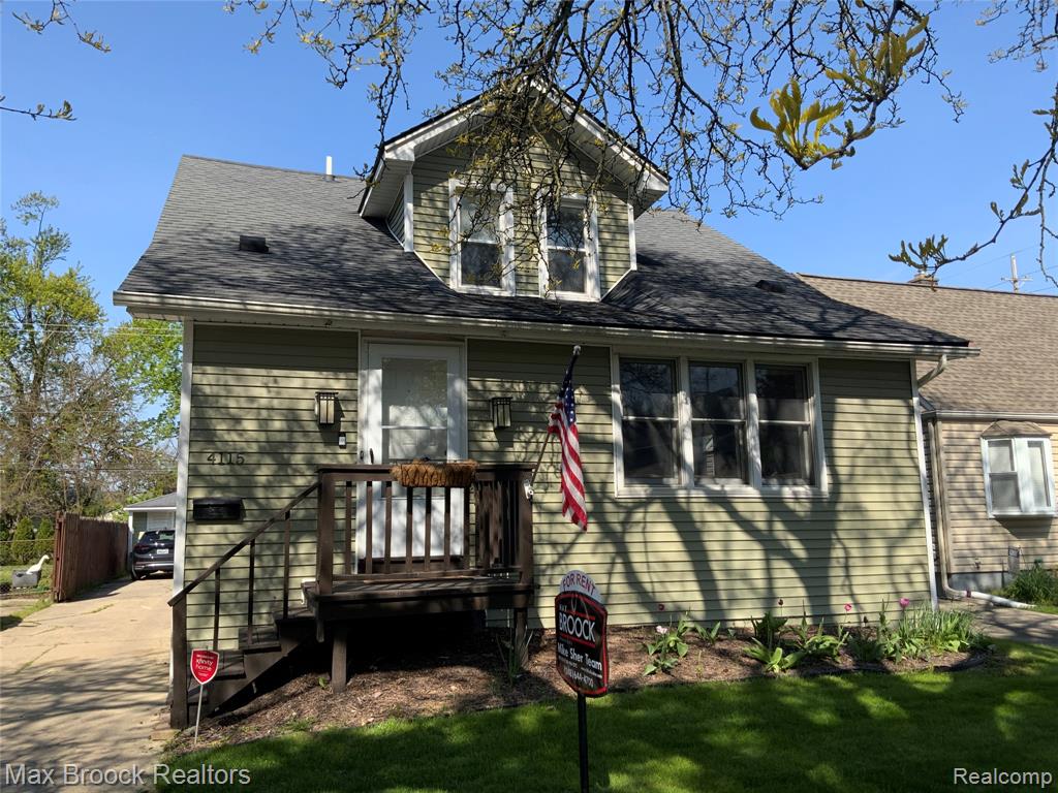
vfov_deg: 48.2
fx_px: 886
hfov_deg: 61.7
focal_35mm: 29
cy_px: 396
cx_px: 529
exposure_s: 1/1015
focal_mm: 3
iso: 16
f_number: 1.8
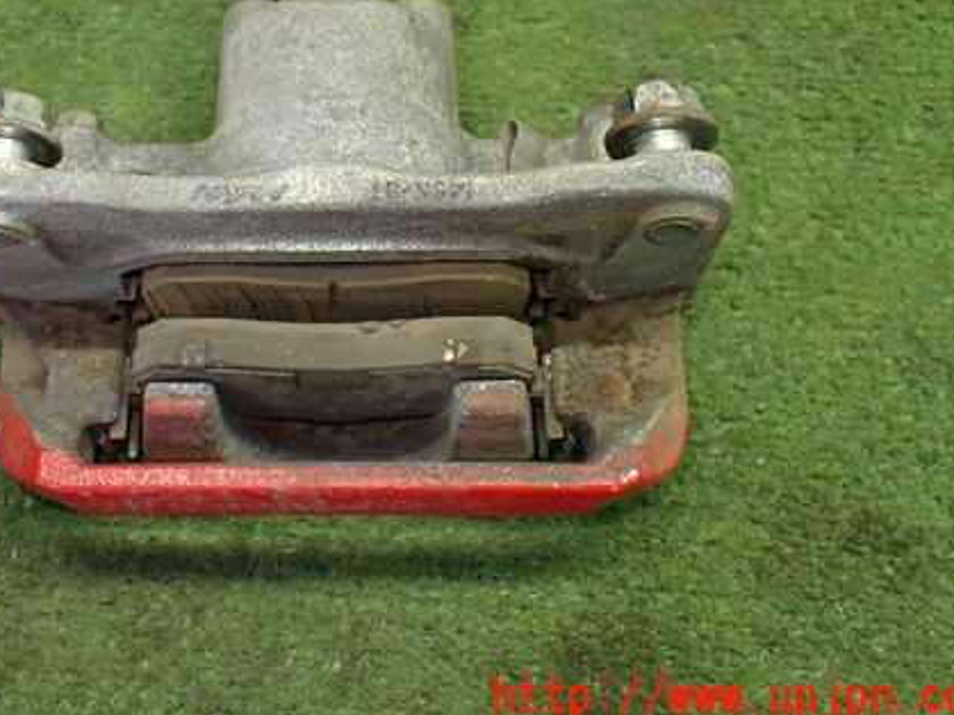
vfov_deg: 33.2
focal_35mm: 43
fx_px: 1185
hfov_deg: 43.3
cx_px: 323
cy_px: 214
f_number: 2.3
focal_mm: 5.4
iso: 800
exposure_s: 1/125
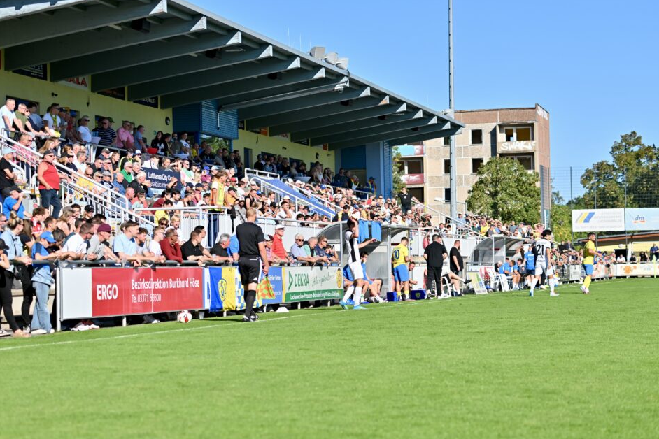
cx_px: 323
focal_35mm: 87
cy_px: 214
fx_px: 1592
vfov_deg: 15.7
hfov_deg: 23.4
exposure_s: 1/1600
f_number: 4.5
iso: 160
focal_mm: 80
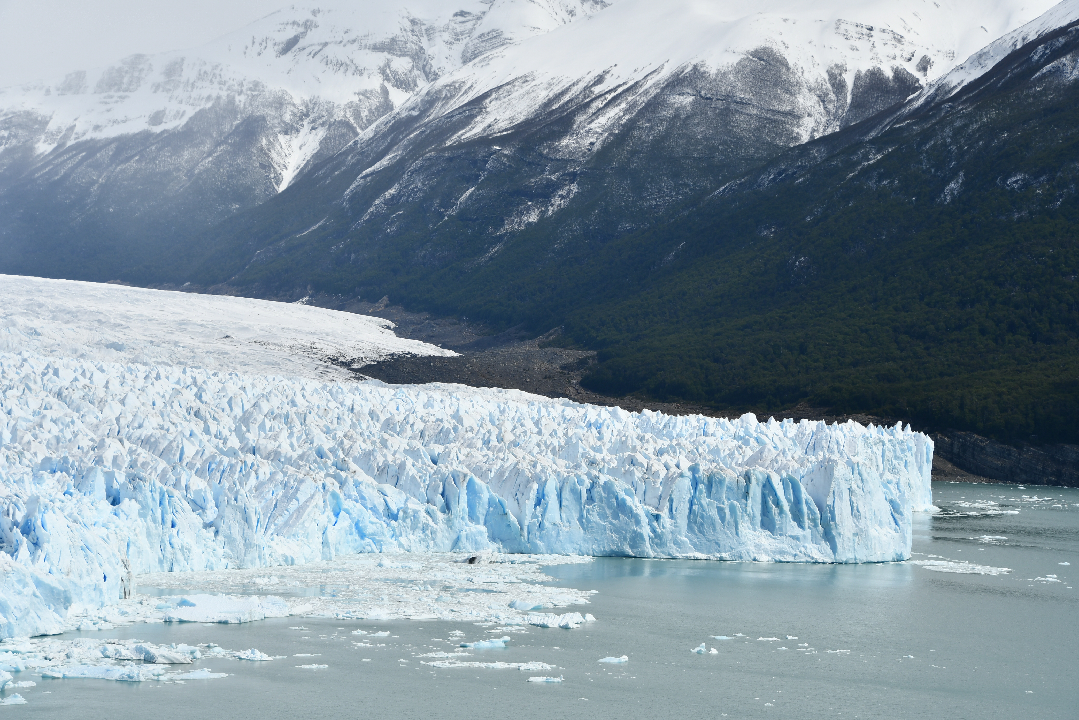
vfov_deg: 14.1
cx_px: 540
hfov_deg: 21.0
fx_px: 2907
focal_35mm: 97
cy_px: 360
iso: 100
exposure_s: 1/500
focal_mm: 65
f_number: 11
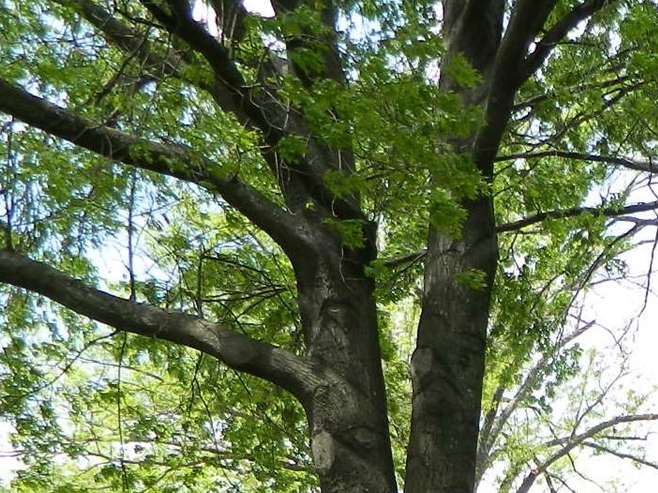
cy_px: 716
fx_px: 1387
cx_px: 766
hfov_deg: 24.5
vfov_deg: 18.2
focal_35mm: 73
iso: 80
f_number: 3.1
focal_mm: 4.5
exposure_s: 1/250
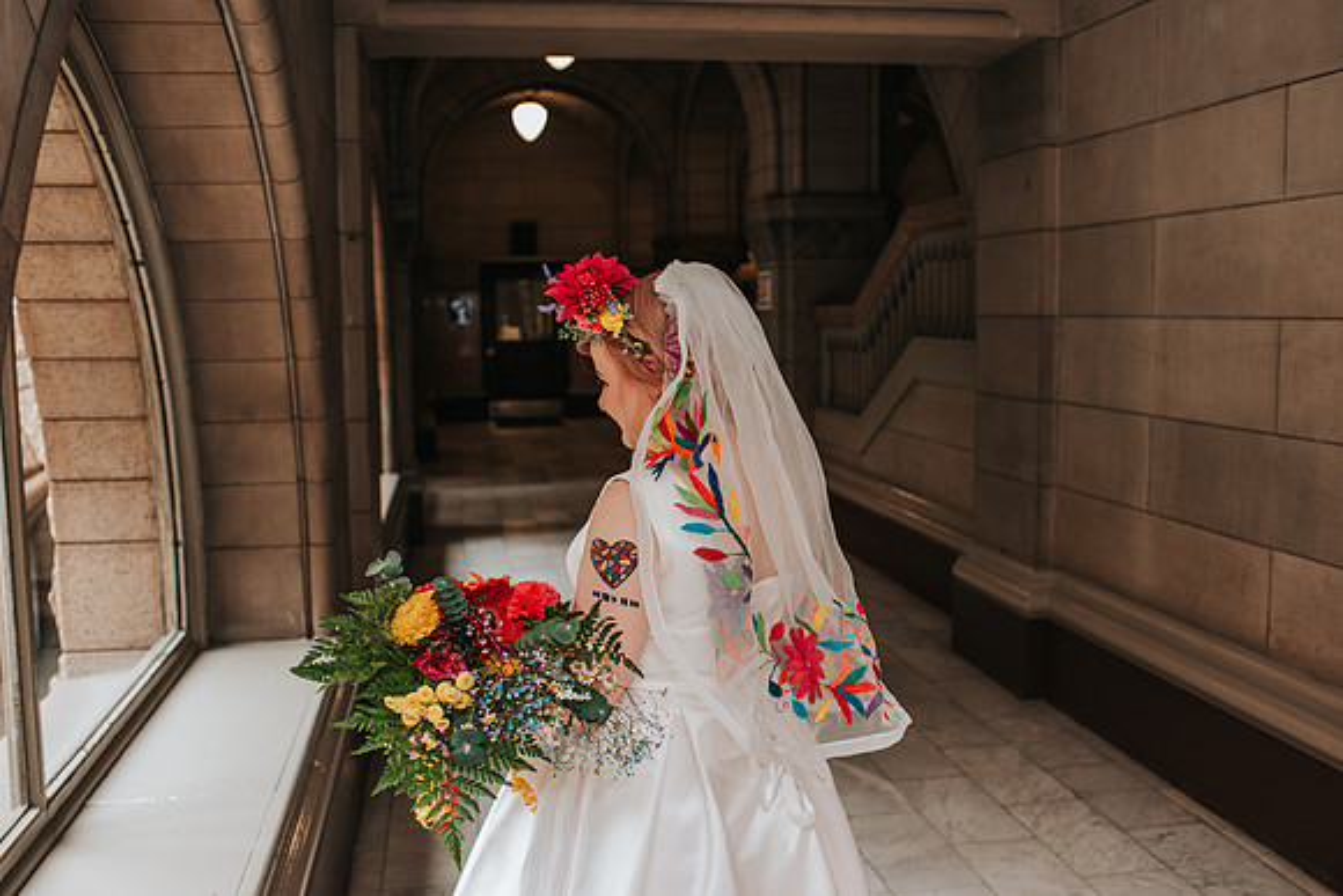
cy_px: 448
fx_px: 1306
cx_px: 672
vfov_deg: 37.9
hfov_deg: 54.4
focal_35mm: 35
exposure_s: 1/160
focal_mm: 35
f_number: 4
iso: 1000
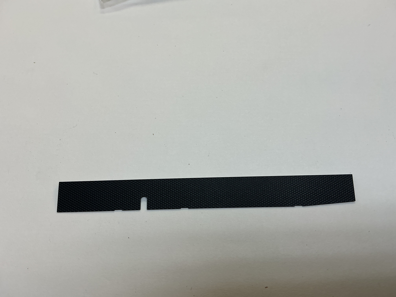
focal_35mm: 29
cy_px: 148
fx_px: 332
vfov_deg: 48.2
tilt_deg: -64.8
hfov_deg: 61.7
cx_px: 198
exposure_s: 1/120
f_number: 1.8
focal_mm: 3
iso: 25
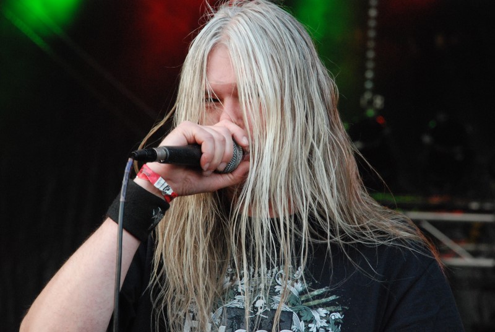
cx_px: 248
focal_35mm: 202
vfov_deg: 6.8
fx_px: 2788
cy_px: 166
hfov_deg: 10.1
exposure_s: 1/60
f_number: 9.5
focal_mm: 135
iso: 1600
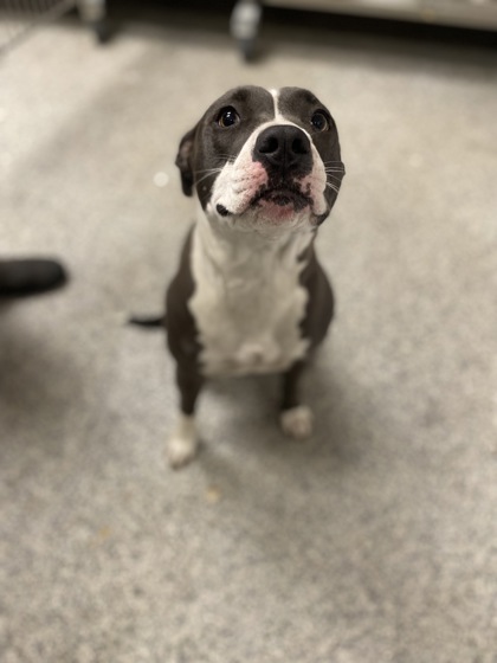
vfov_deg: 67.3
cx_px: 248
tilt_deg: -52.8
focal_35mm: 26
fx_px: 498
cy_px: 332
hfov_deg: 53.1
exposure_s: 1/60
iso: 250
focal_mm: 4.25
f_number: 1.8
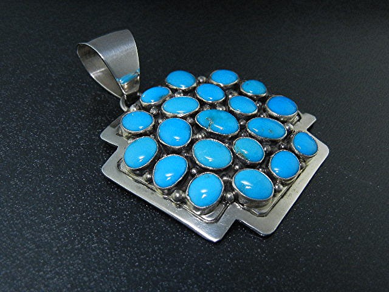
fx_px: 506
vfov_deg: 32.2
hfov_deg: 42.1
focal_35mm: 45
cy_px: 146
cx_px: 194
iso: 440
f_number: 7.6
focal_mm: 8.1
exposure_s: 1/30
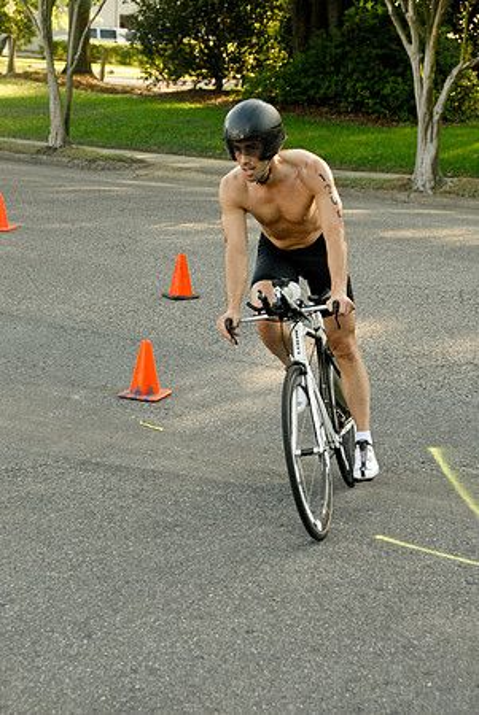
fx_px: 1553
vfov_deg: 26.0
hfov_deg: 17.5
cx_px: 240
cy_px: 358
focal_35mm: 78
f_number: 5.6
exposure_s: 1/400
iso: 800
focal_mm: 52
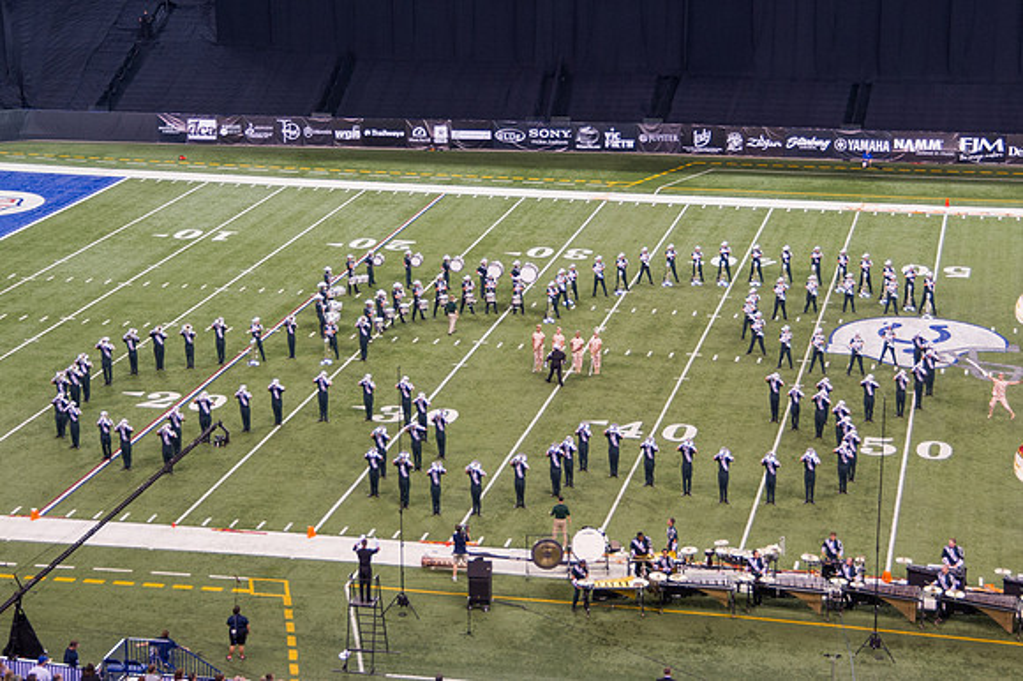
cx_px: 606
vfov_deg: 19.2
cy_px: 259
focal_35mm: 71
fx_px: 2008
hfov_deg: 28.5
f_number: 4.8
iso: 800
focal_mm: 52
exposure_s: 1/200
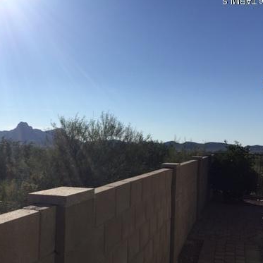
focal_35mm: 44
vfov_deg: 38.2
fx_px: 378
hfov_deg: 37.3
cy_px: 156
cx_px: 63
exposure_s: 1/4405
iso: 32
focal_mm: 4.15
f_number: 2.2
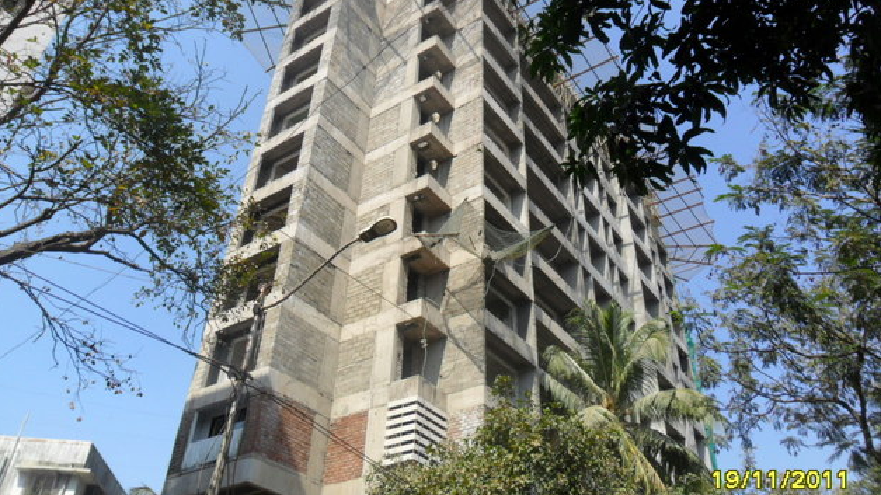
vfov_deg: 38.8
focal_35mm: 30
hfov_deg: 64.3
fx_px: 701
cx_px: 440
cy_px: 208
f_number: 3.5
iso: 100
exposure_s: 1/750
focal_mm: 4.9
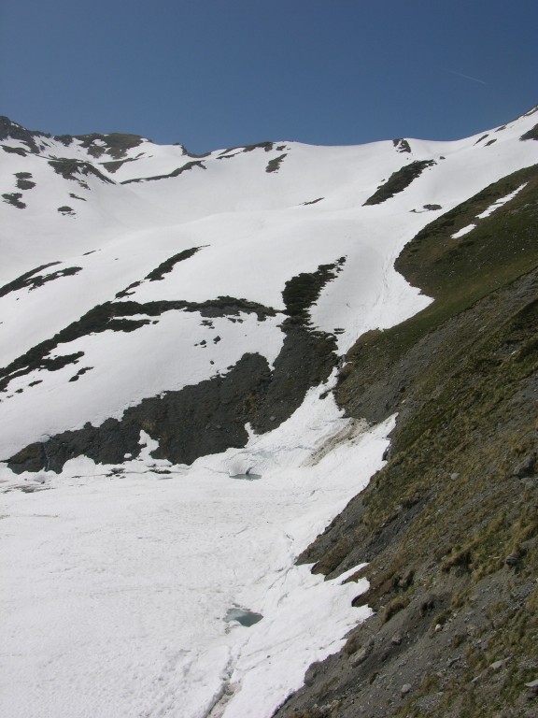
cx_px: 269
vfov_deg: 52.6
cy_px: 359
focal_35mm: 35
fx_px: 725
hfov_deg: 40.7
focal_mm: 8.9
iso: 50
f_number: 8
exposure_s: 1/430
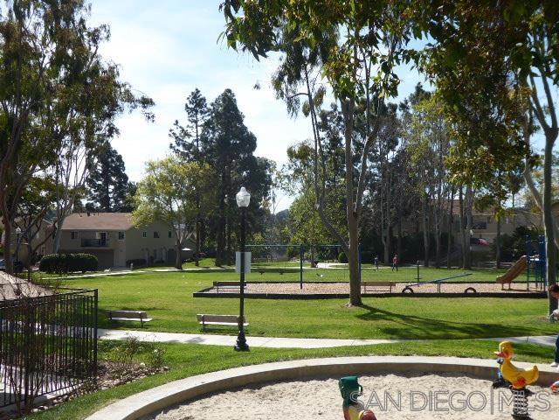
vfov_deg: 36.8
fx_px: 630
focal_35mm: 39
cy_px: 210
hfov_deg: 47.9
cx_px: 280
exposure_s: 1/500
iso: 80
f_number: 3.7
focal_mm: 6.7
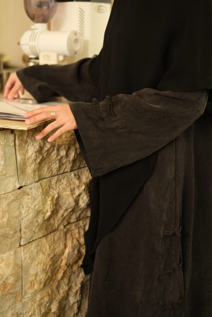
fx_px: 468
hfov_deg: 25.5
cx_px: 106
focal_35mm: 53
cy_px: 158
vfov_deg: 37.5
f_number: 1.8
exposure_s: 1/250
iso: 800
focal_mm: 35
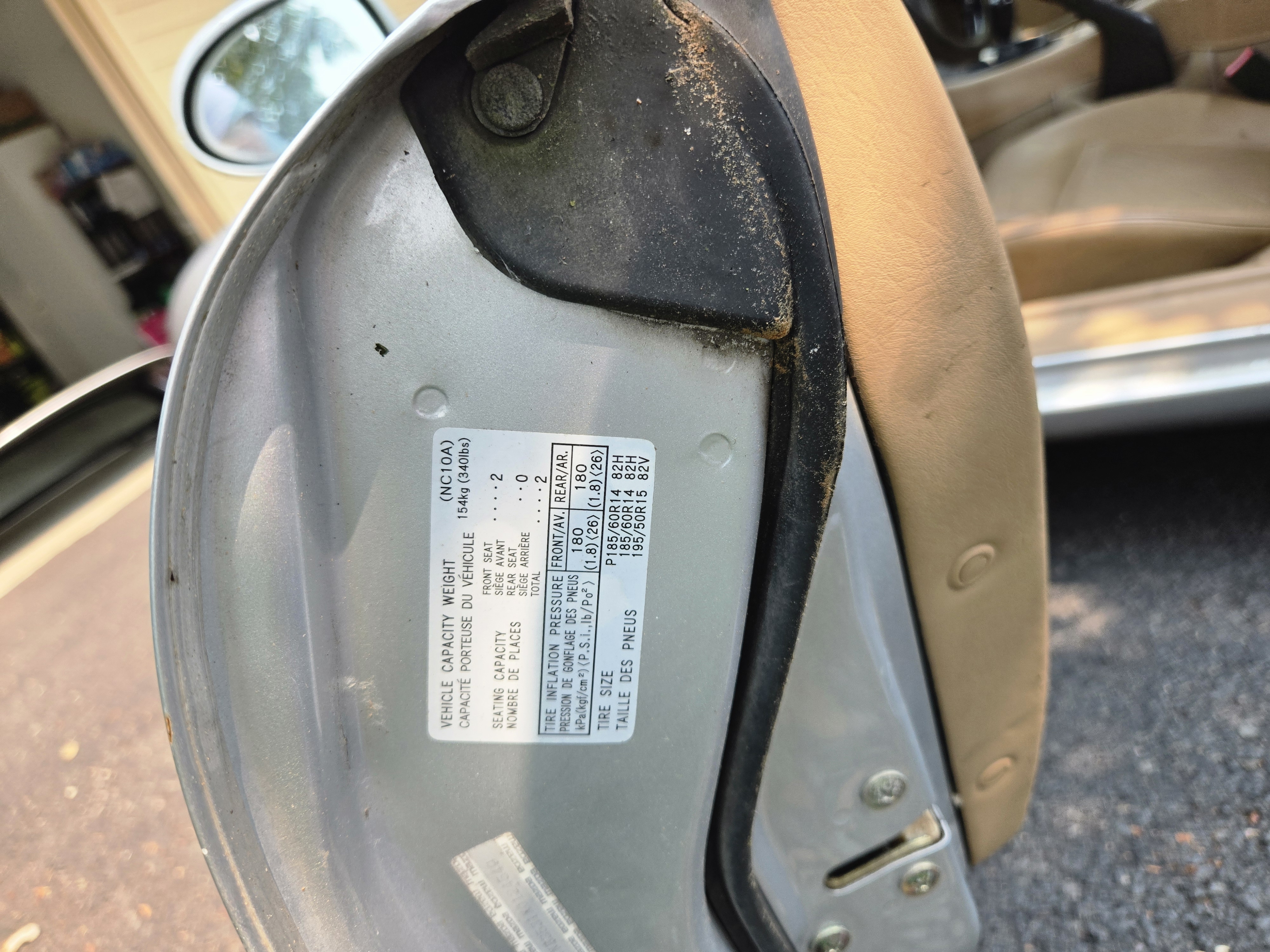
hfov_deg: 73.9
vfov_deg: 58.9
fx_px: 844
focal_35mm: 23
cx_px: 635
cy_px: 476
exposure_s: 1/848
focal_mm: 5.4
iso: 80
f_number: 1.8
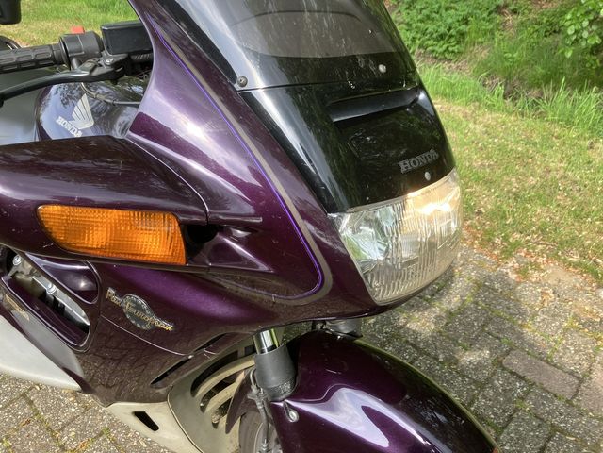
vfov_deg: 49.7
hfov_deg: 63.4
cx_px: 302
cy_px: 226
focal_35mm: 28
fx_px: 488
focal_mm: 3.99
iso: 25
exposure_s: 1/204
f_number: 1.8
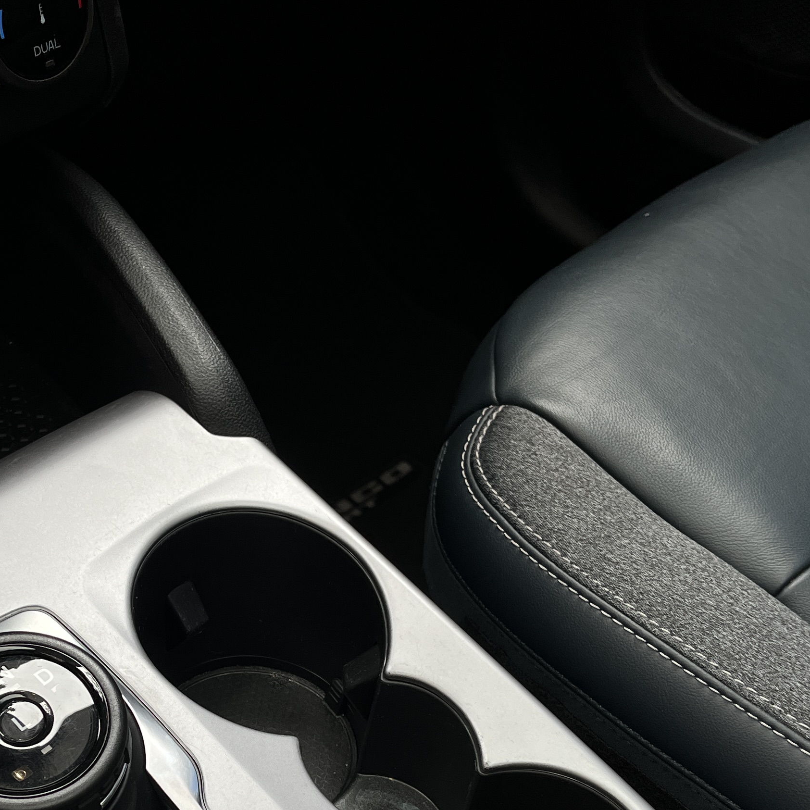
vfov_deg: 30.3
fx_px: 1456
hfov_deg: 30.6
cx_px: 220
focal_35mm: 55
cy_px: 662
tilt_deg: -49.4
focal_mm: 5.1
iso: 50
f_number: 1.6
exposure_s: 1/373
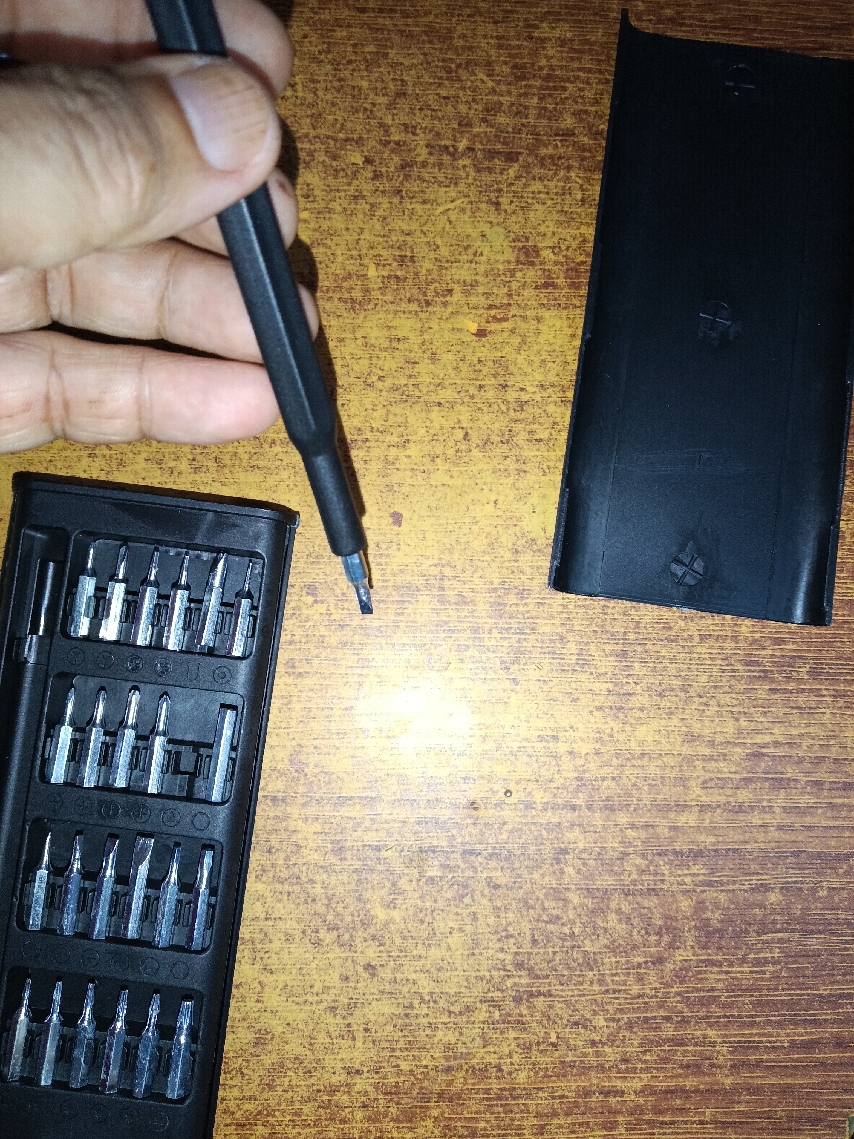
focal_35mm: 27
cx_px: 427
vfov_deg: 65.3
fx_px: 888
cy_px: 570
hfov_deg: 51.4
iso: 476
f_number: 1.8
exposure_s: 1/25
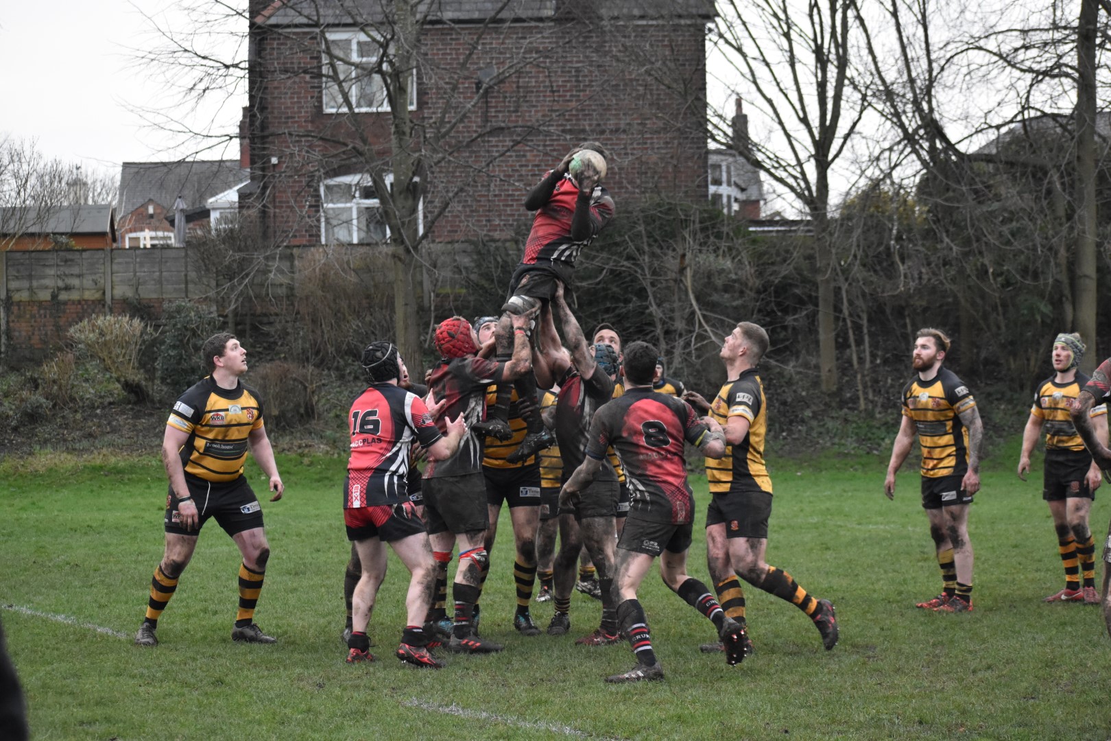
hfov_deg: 19.5
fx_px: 3240
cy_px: 370
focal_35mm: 105
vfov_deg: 13.0
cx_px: 556
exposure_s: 1/500
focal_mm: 70
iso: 2500
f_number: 4.5
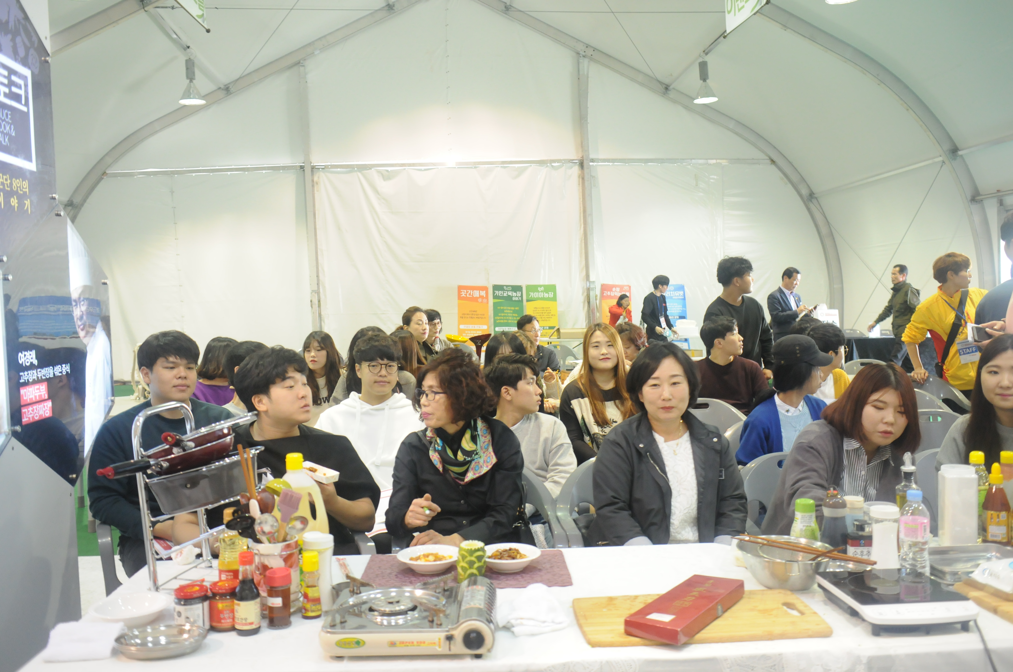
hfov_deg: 59.6
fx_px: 885
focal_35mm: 32
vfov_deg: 41.6
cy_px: 336
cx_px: 506
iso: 1250
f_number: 3.5
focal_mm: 21
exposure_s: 1/80
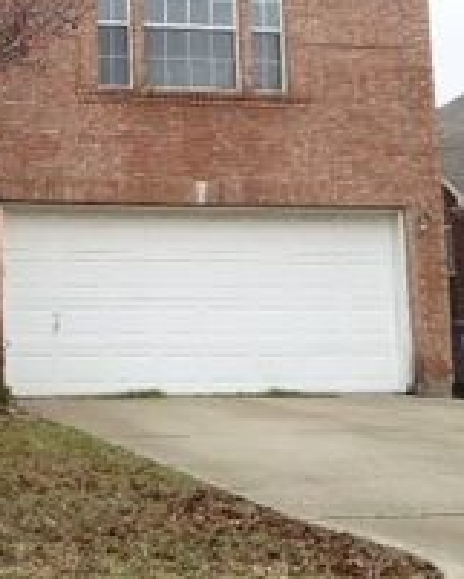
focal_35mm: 85
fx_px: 1458
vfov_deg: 22.0
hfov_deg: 17.3
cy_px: 71
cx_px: -81
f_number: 3.7
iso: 100
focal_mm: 6.3
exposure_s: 1/320
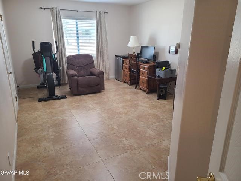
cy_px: 90
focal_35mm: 26
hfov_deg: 67.3
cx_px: 120
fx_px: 181
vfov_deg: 53.1
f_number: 1.8
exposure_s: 1/60
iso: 80
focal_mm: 5.4
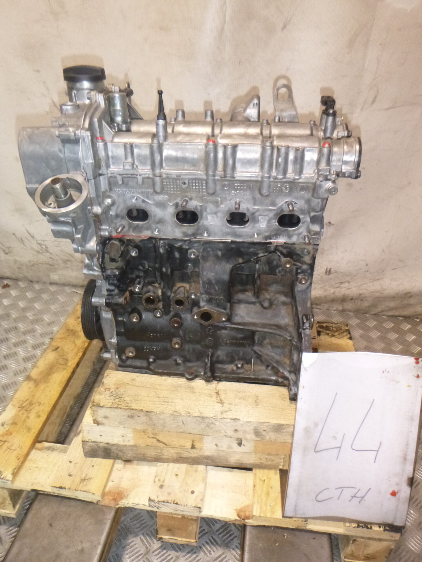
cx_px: 211
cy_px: 281
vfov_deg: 69.4
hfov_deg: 54.9
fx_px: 406
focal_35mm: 25
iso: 400
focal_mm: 4.5
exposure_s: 1/60
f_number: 3.9
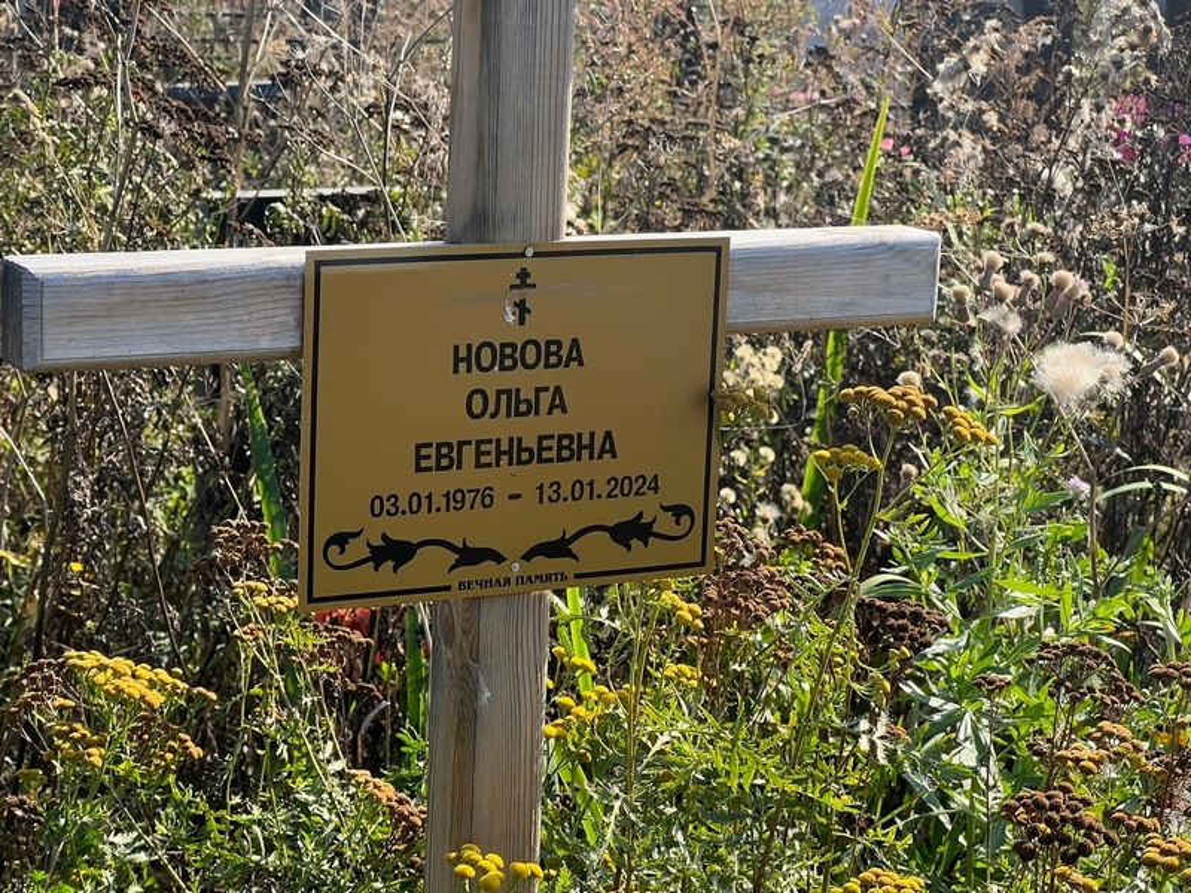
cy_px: 446
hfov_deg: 25.3
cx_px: 596
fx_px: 2649
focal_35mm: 77
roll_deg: -3.1
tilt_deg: -12.7
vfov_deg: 19.1
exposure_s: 1/268
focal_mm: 9
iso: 32
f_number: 2.8
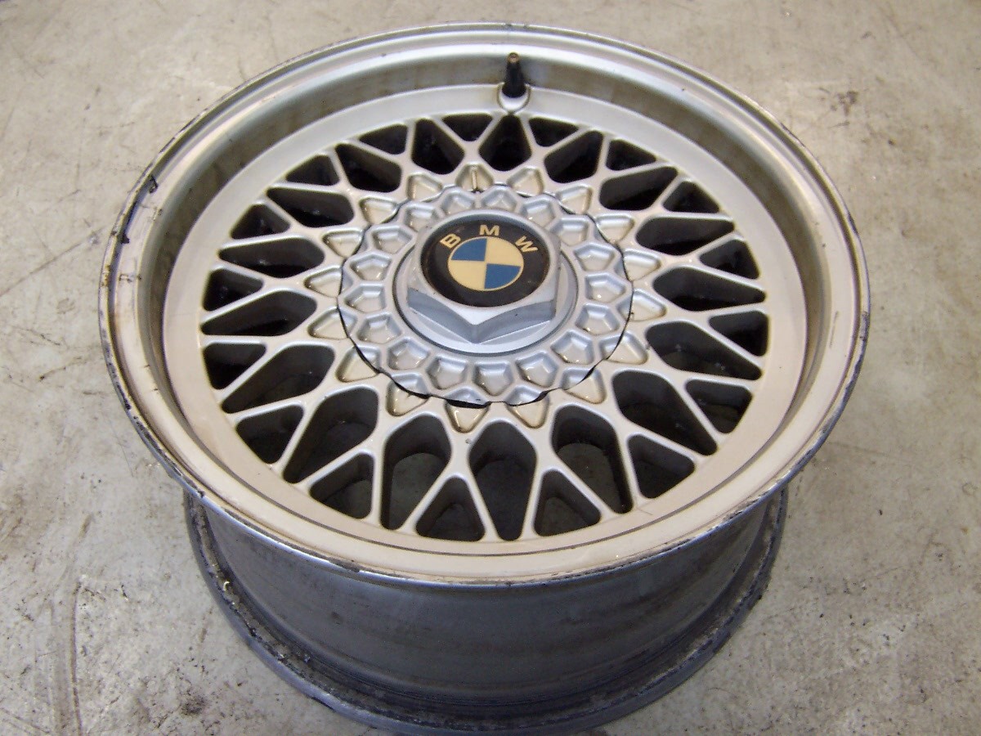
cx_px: 490
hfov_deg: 51.4
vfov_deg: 39.7
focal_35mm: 36
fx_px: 1020
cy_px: 368
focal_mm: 5.6
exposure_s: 1/30
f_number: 2.8
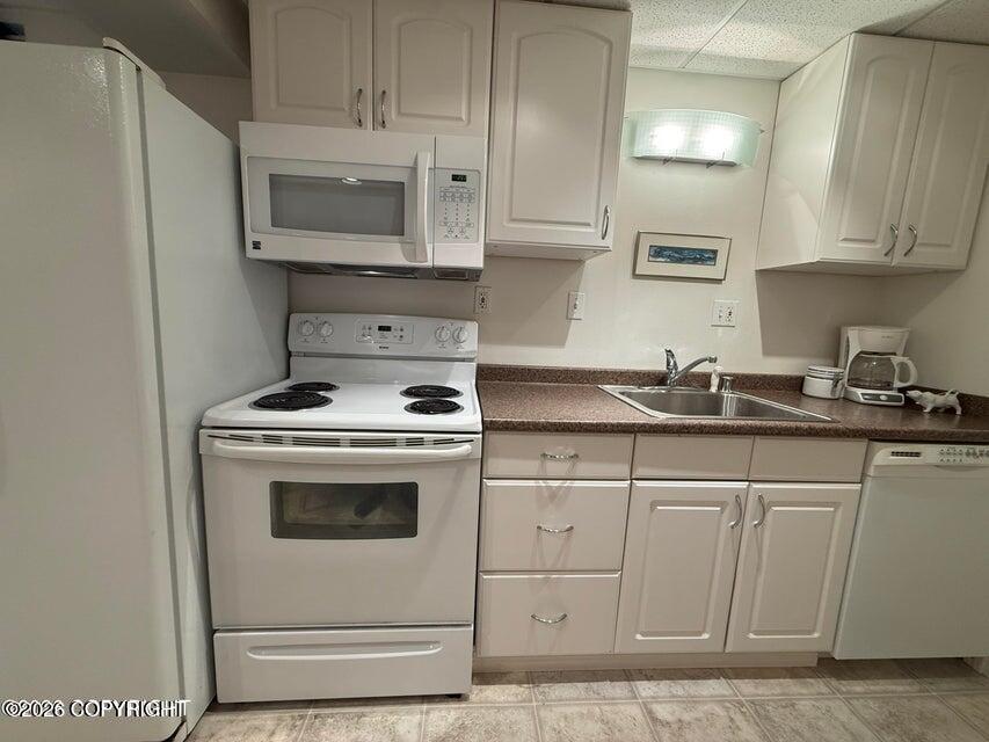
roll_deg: -2.5
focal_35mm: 14
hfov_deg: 102.1
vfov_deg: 85.7
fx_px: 400
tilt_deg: -6.8
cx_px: 494
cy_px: 371
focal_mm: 2.22
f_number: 2.2
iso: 160
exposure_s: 1/120
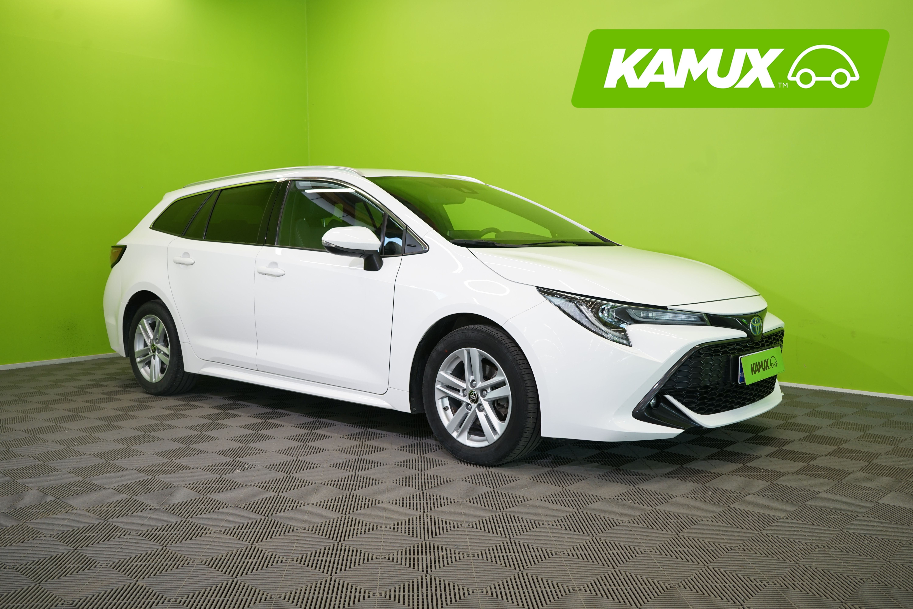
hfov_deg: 57.2
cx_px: 456
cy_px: 304
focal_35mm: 33
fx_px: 837
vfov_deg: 40.0
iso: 400
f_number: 6.3
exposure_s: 1/40
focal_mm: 33
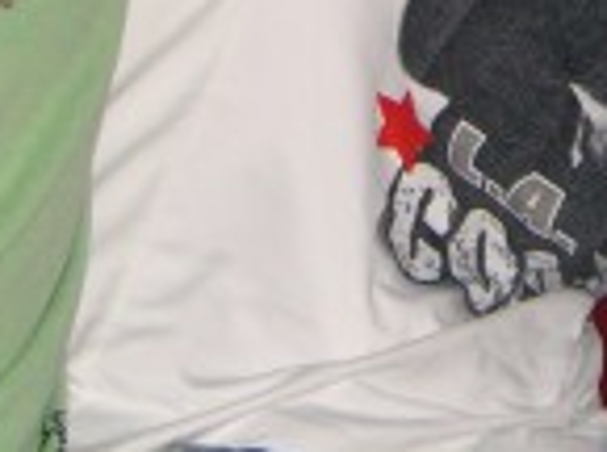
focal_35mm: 191
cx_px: 657
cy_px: -343
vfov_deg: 7.5
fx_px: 3341
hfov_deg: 10.3
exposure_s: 1/60
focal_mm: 9.5
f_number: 3.1
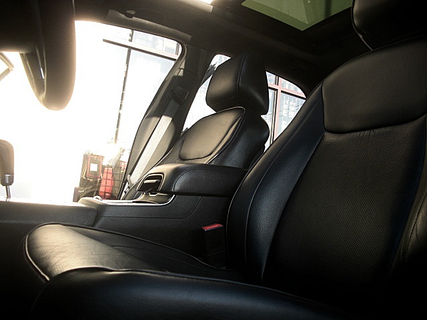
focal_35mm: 36
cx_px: 214
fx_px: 444
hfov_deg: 51.4
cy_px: 160
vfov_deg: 39.7
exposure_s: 1/80
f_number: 2.8
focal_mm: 6.3
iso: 50
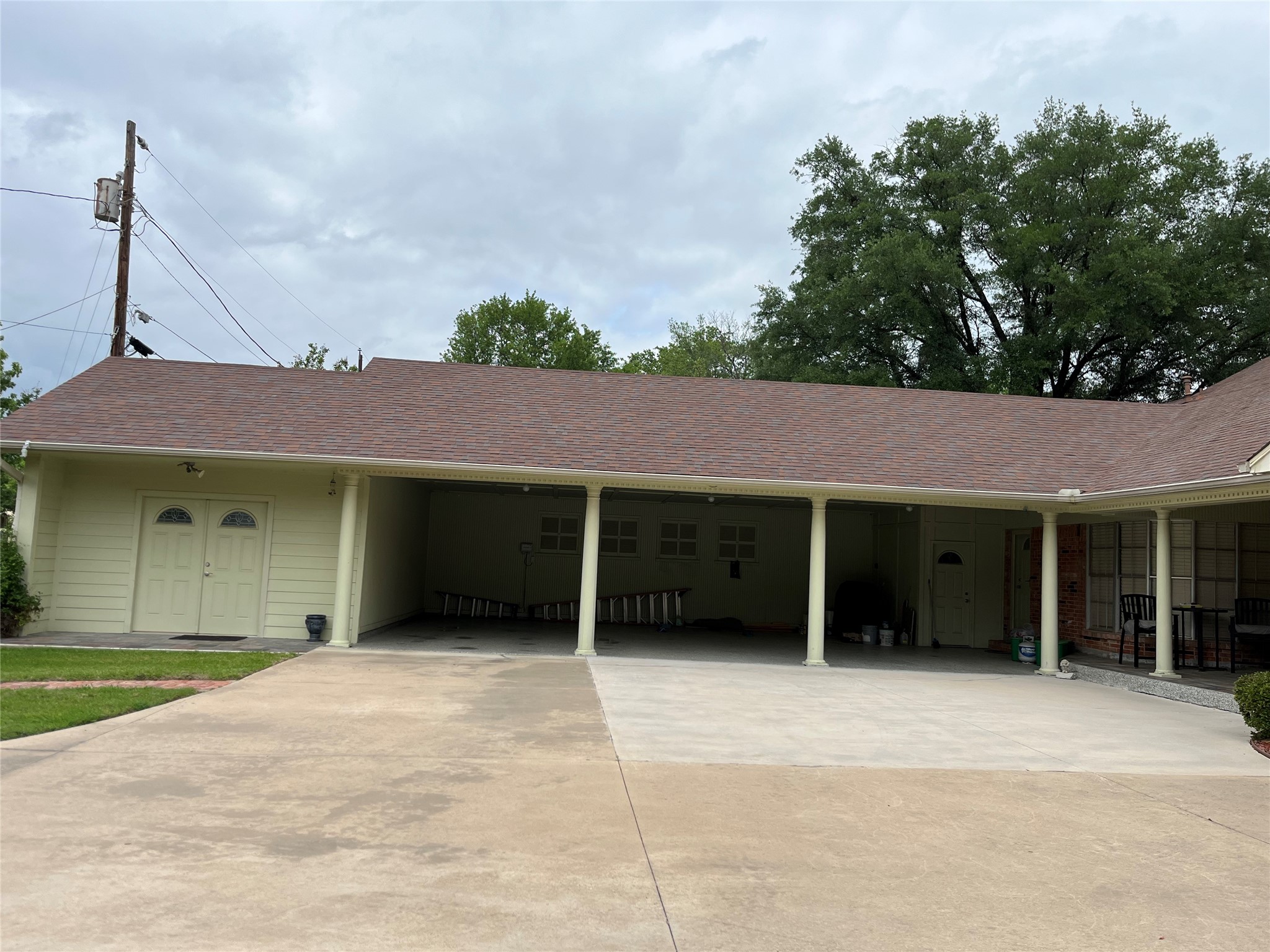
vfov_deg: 53.1
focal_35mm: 26
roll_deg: -2.3
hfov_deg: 67.3
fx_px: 954
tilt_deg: +4.3
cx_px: 635
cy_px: 476
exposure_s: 1/4149
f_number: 1.6
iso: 50
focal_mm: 5.1
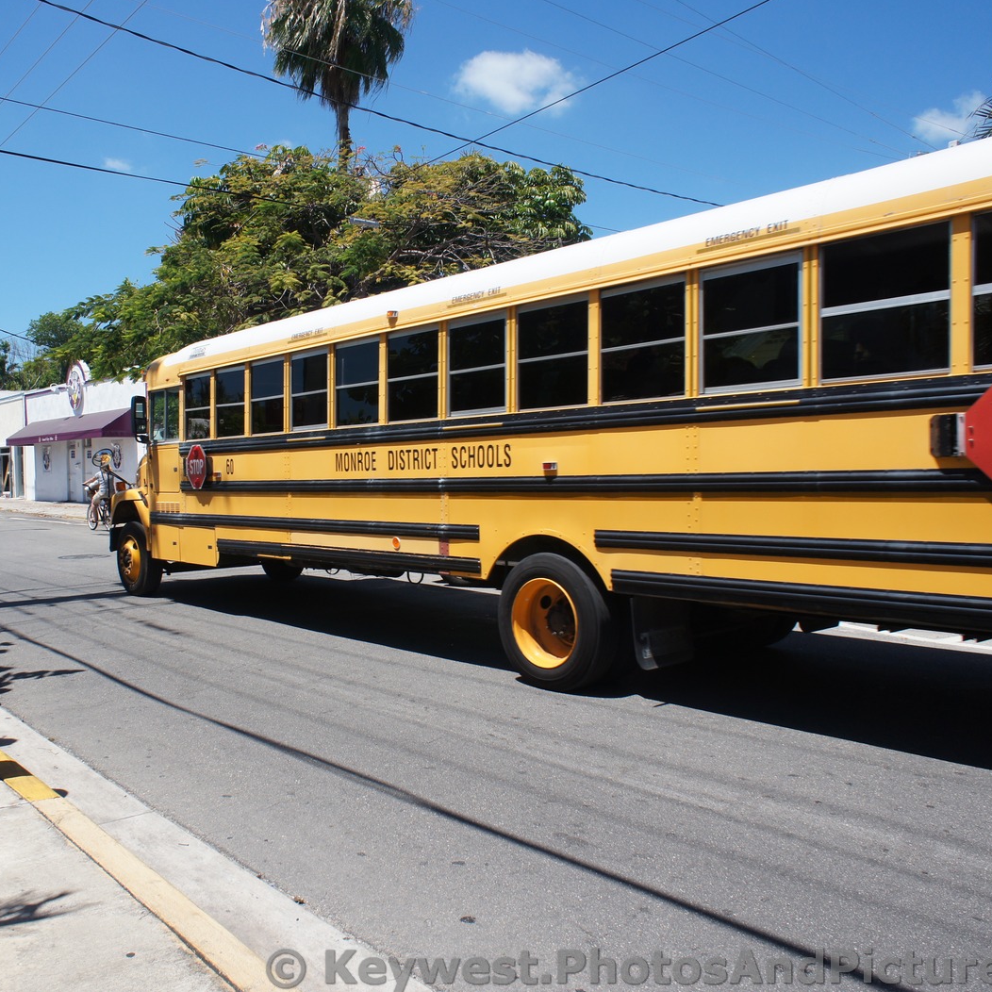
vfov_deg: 52.5
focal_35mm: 31
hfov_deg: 52.1
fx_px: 1005
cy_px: 496
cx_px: 386
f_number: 8
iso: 200
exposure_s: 1/640
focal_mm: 16
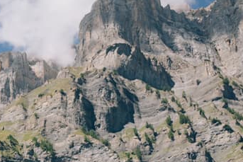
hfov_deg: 21.4
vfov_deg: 15.1
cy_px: 240
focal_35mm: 84
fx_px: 567
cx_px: -90
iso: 200
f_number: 3.2
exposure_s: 1/2000
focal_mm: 18
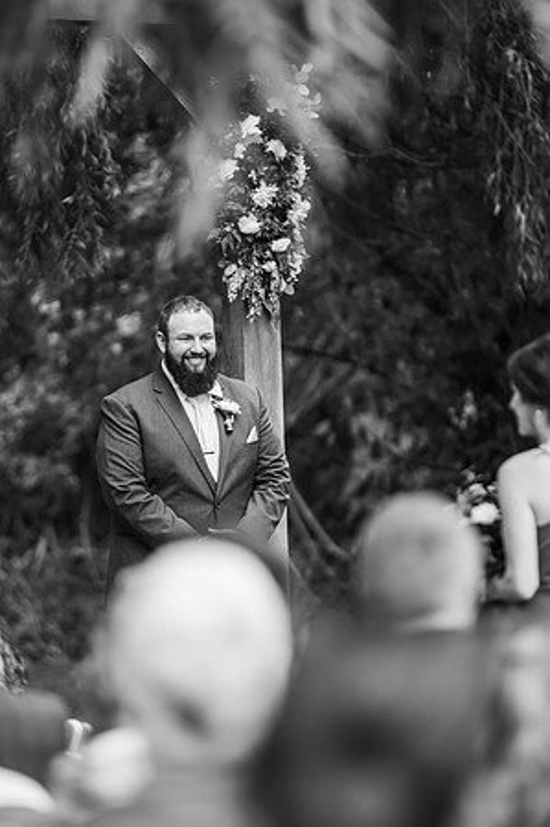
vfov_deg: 10.3
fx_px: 4594
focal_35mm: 200
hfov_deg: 6.9
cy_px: 414
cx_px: 275
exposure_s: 1/1000
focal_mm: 200
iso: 400
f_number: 2.8
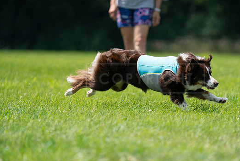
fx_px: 3195
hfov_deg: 4.3
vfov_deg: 2.9
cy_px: 86
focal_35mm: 479
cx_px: 130
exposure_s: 1/4000
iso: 1600
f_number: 6.3
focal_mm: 433
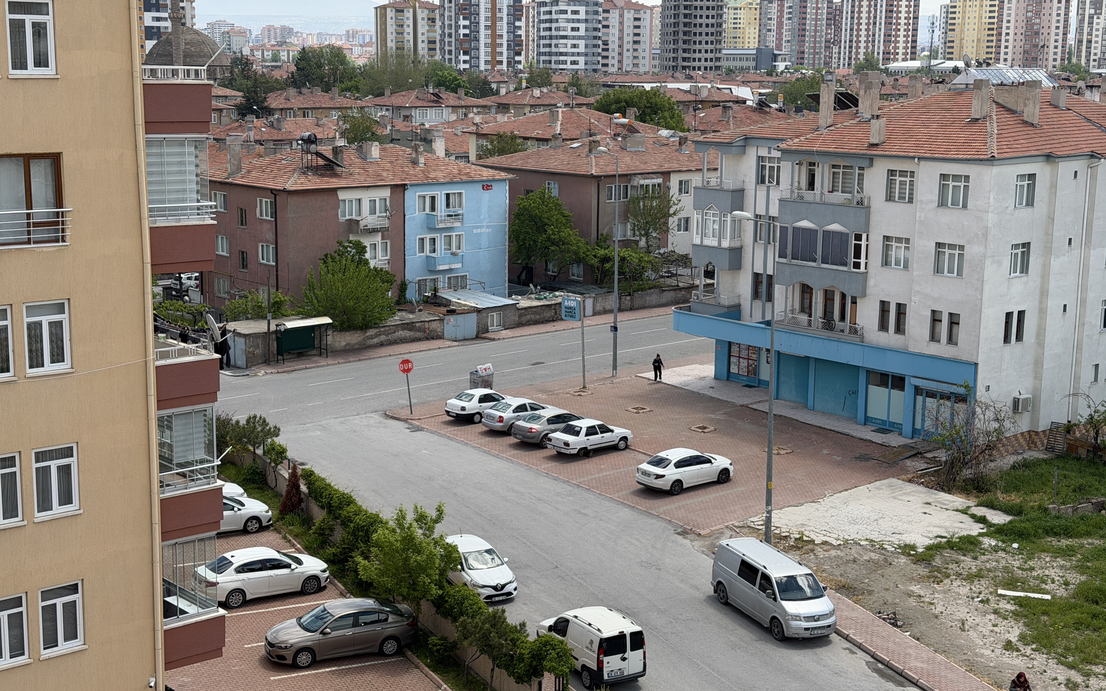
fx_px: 1537
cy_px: 341
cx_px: 554
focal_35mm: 51
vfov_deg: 25.3
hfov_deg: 39.6
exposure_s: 1/3704
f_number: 1.78
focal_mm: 6.76
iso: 80
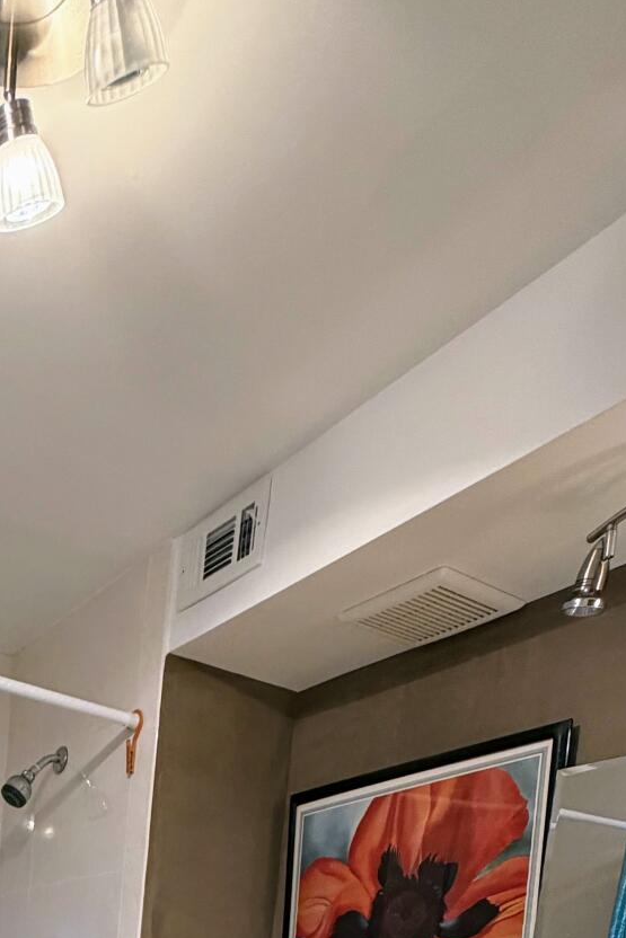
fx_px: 912
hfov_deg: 34.4
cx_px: -3
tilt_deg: -7.9
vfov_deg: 39.5
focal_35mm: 35
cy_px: 1123
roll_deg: -4.7
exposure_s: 1/60
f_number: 2.2
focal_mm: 2.22
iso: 320
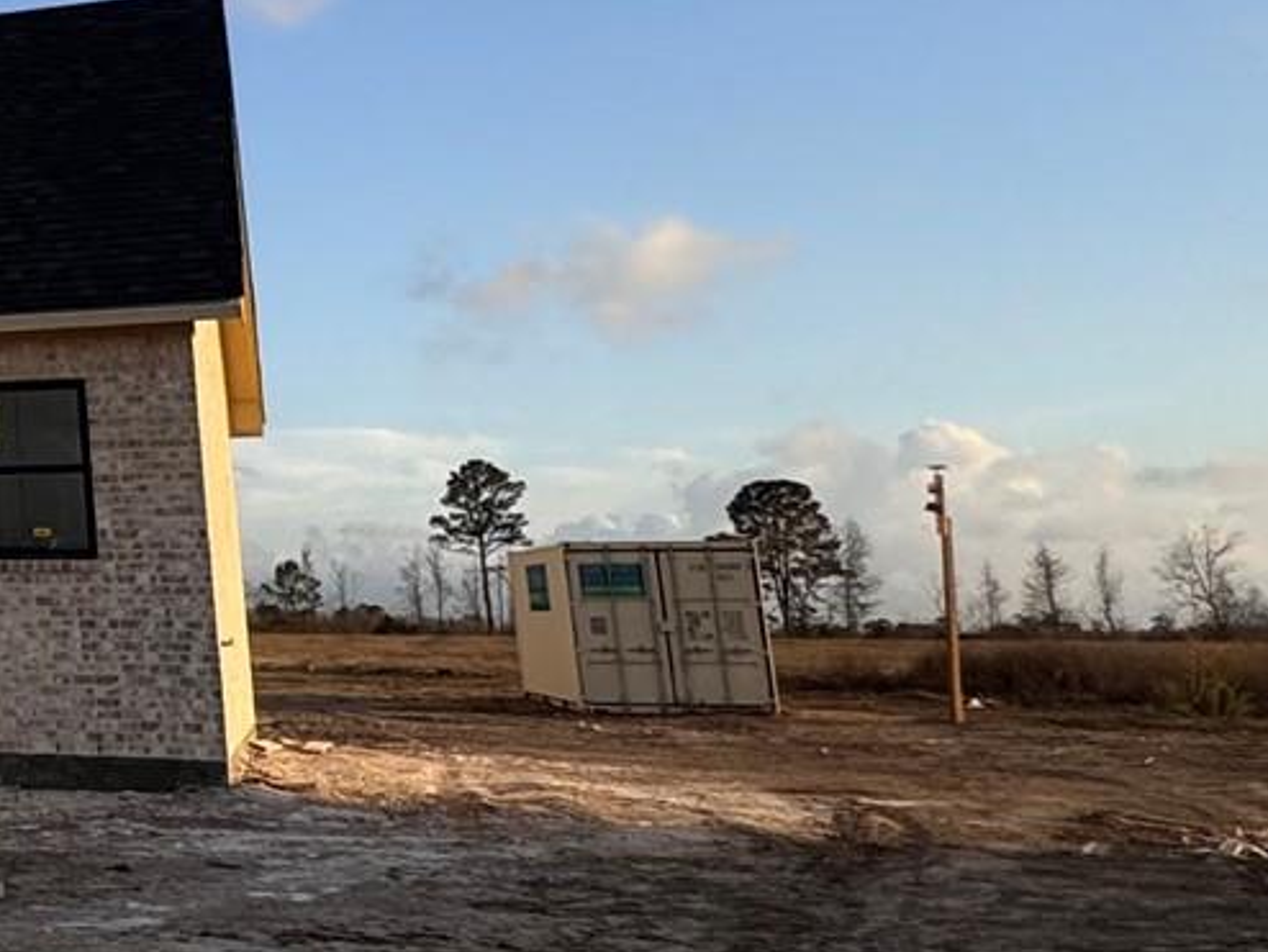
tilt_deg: +11.9
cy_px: 200
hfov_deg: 22.9
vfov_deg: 24.9
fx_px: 2126
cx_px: -868
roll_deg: -1.0
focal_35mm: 58
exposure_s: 1/1020
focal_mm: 2.22
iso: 40
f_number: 2.2
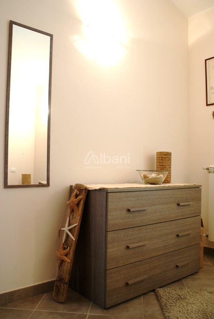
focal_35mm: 30
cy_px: 160
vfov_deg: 61.9
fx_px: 267
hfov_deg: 43.7
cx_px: 107
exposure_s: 1/20
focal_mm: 20
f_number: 4
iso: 400
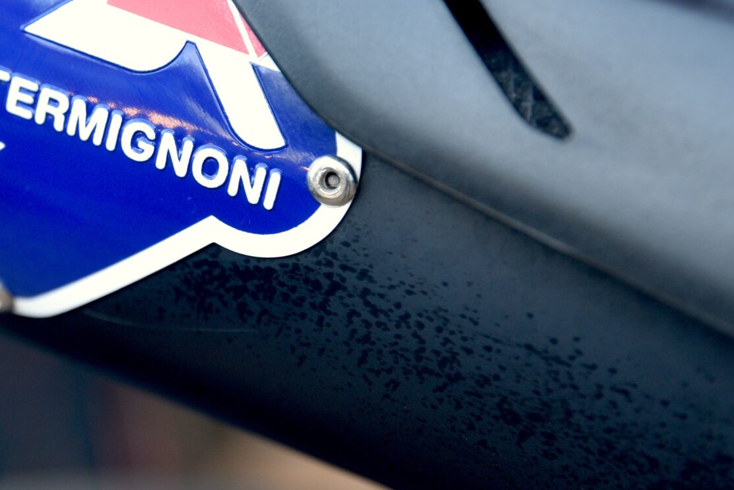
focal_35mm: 160
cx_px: 85
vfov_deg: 8.6
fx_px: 3264
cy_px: 158
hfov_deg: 12.7
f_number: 4
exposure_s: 1/60
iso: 500
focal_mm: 70
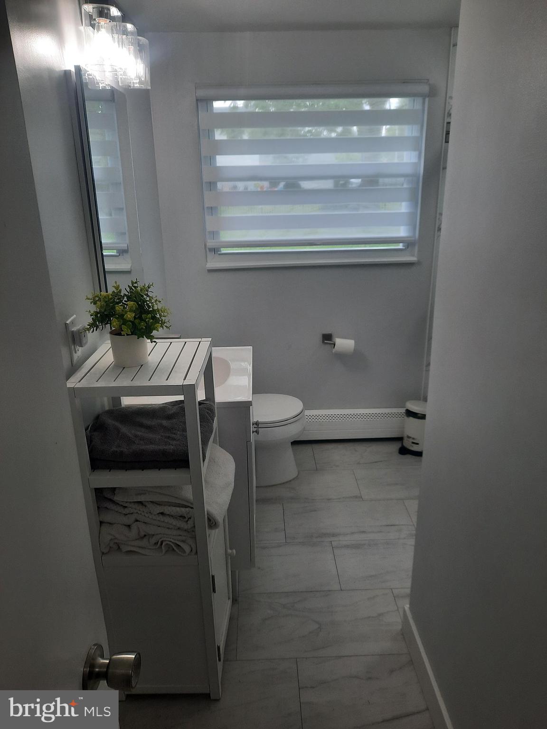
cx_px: 274
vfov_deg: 69.4
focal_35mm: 25
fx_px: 527
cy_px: 364
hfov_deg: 54.9
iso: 50
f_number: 2
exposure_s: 1/60
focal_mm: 4.6
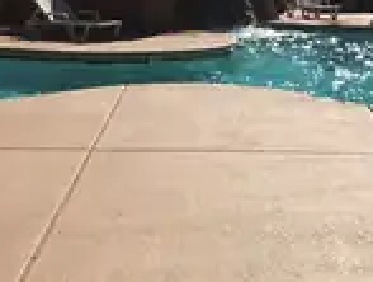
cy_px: -36
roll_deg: -1.9
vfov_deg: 18.6
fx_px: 821
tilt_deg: -1.7
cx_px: 203
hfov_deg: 25.6
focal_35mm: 76
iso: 25
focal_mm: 3.99
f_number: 1.8
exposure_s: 1/7407
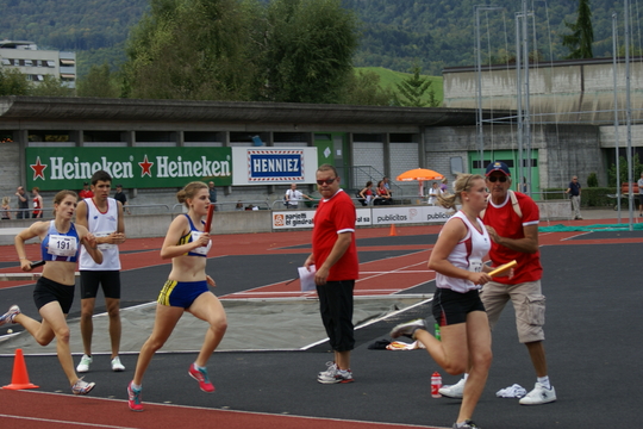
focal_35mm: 112
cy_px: 214
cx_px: 322
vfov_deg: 12.2
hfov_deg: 18.2
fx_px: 2009
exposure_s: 1/320
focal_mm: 75
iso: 100
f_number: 5.6
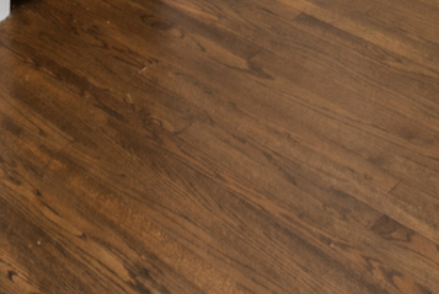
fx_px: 915
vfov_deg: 12.5
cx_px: -68
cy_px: -480
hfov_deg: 24.7
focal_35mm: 75
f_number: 8
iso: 200
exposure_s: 1/4
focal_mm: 14
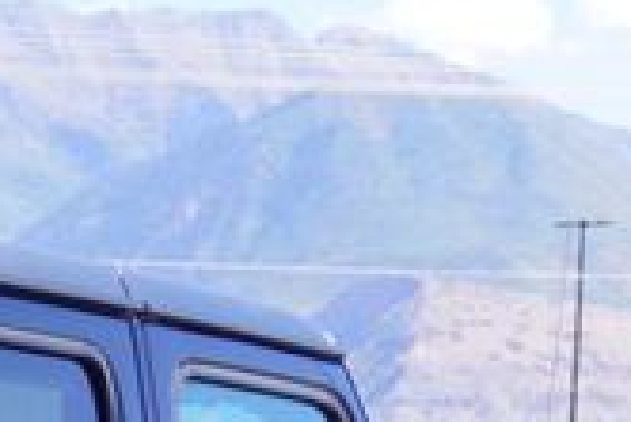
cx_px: -863
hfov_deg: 7.9
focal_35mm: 241
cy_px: 1236
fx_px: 4228
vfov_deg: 5.4
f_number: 7.1
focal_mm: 26
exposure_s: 1/100
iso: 100
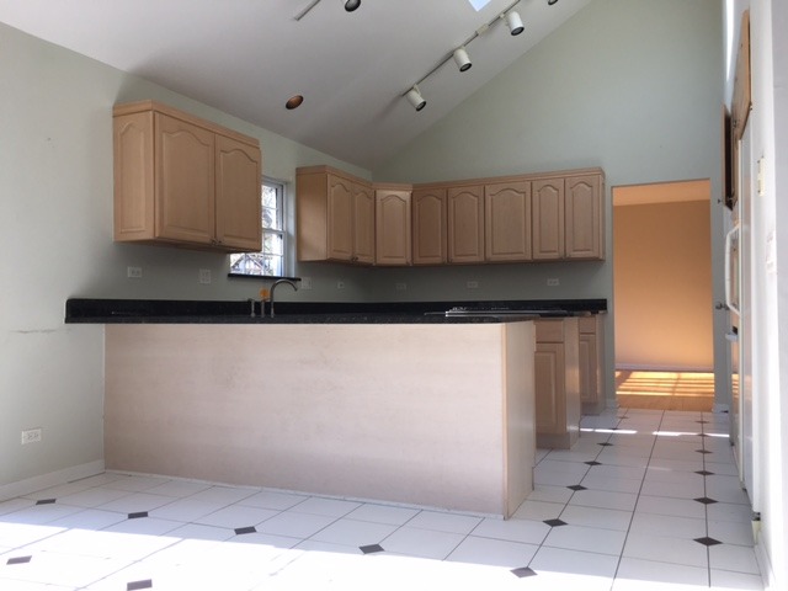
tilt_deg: +0.9
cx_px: 394
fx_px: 660
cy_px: 296
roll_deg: +1.0
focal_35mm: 29
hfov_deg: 61.7
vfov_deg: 48.2
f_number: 2.2
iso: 32
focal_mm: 4.15
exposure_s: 1/120
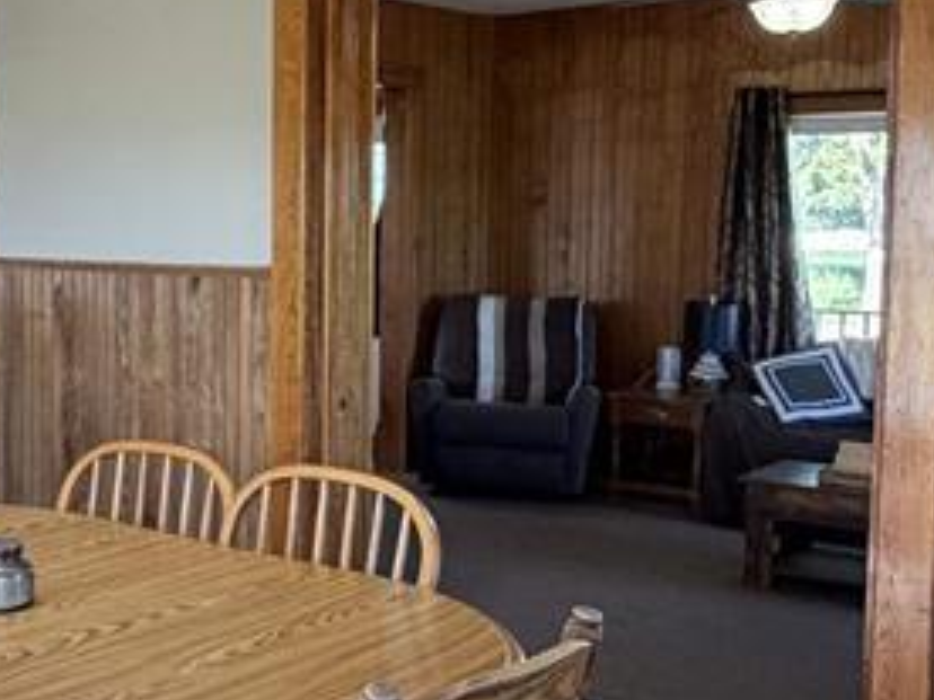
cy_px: 331
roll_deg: -0.4
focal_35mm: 52
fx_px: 1403
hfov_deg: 35.5
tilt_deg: -4.6
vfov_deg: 28.0
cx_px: 169
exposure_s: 1/120
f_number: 2.2
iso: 320
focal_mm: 2.22
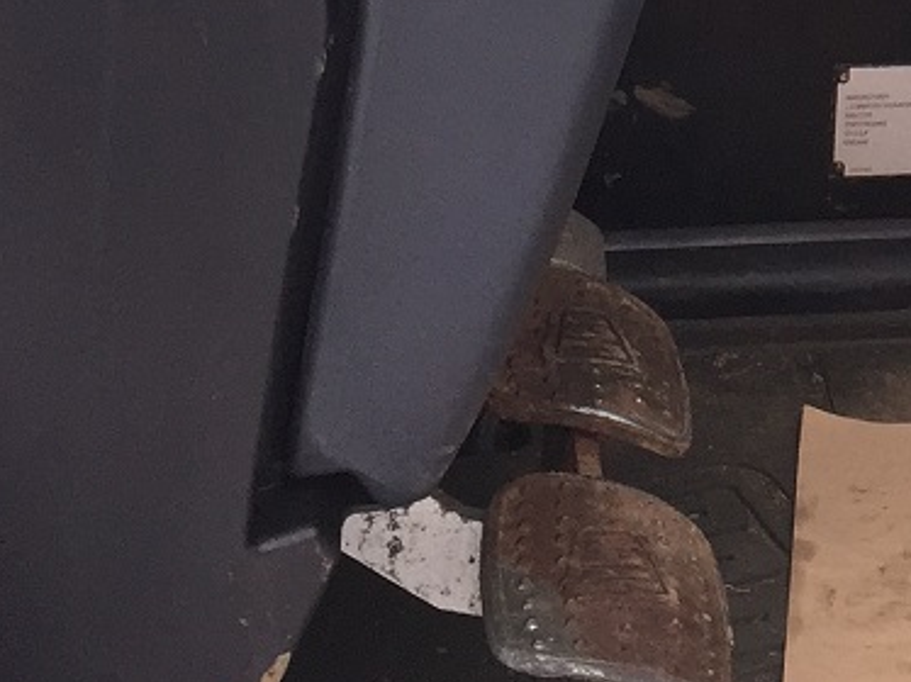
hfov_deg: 16.4
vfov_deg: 12.2
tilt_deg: -9.9
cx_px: 1180
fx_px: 2998
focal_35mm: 114
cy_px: -438
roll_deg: -5.9
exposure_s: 1/100
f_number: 2.2
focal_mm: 4.15
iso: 50
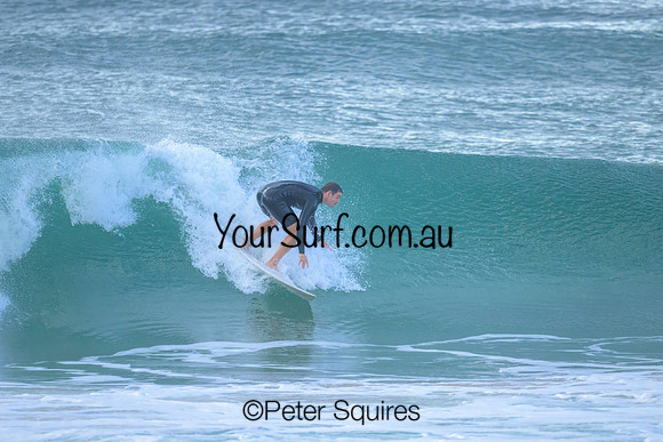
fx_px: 14736
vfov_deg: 1.7
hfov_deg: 2.6
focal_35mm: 800
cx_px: 332
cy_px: 221
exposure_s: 1/2500
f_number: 6.3
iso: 1800
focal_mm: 800
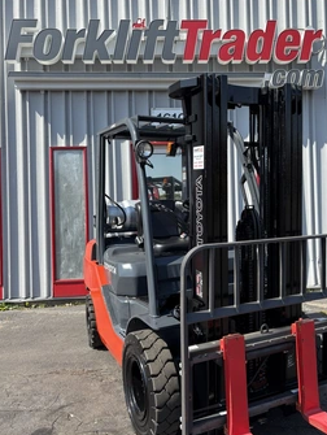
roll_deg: +2.1
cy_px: 204
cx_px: 184
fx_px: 390
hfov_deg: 45.4
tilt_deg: +1.1
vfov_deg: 58.3
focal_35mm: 31
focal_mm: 5.96
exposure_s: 1/1550
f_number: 1.6
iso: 50
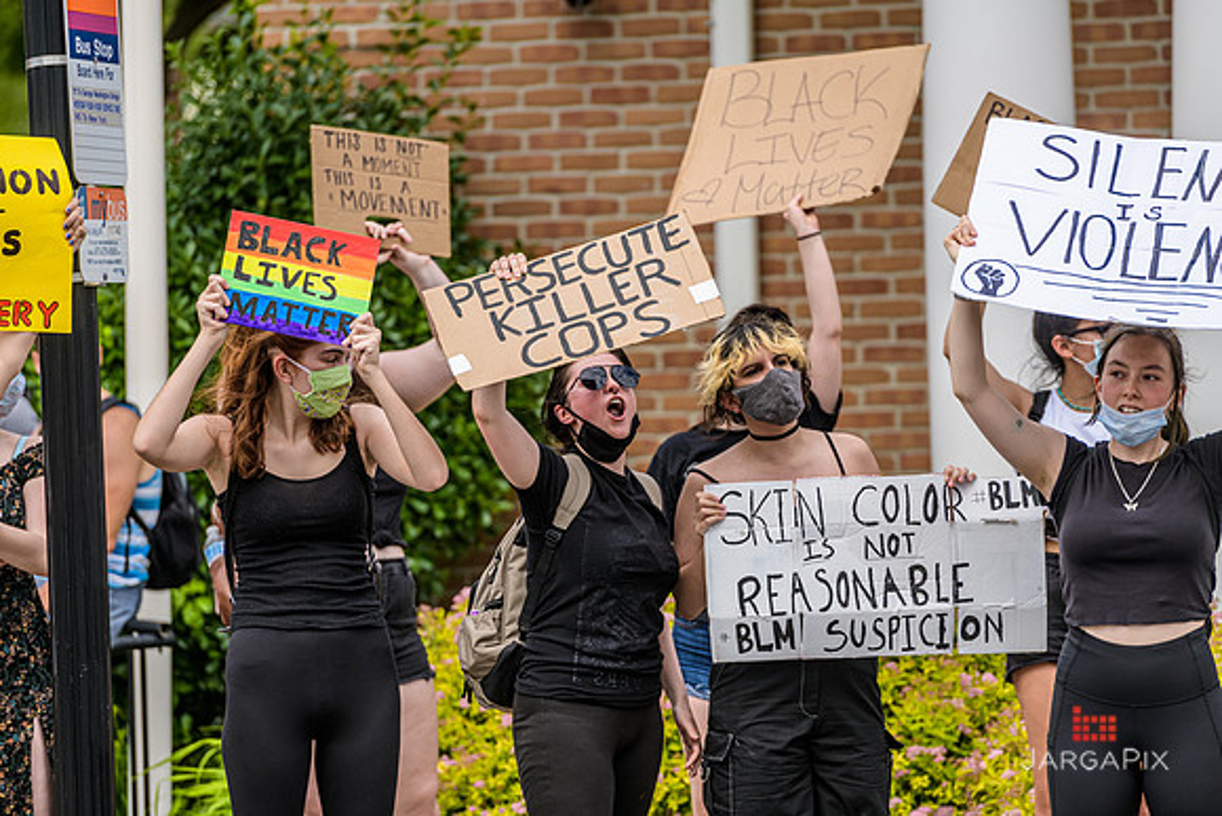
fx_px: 6790
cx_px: 611
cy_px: 408
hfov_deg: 10.3
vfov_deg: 6.9
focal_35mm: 200
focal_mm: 200
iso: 200
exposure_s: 1/1000
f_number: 4
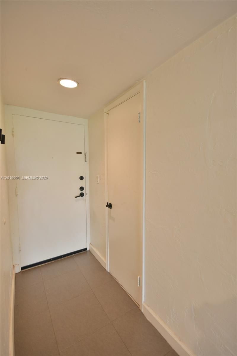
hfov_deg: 77.3
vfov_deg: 100.4
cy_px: 178
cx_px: 118
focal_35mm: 15
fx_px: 148
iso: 800
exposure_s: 1/80
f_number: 4
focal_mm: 10
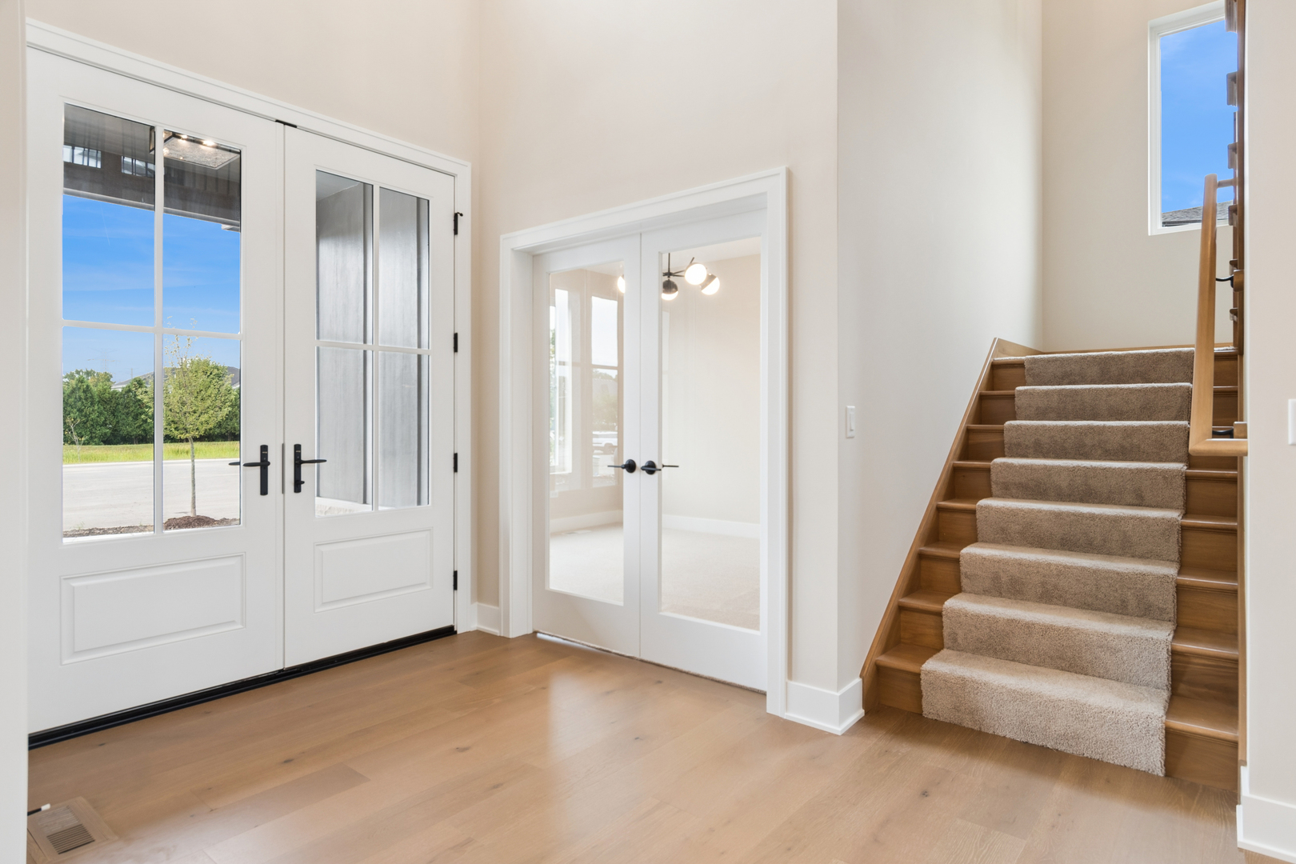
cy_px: 432
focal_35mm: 20
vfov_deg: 63.2
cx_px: 648
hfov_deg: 85.4
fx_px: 702
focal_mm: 13
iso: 250
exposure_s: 1/30
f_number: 8
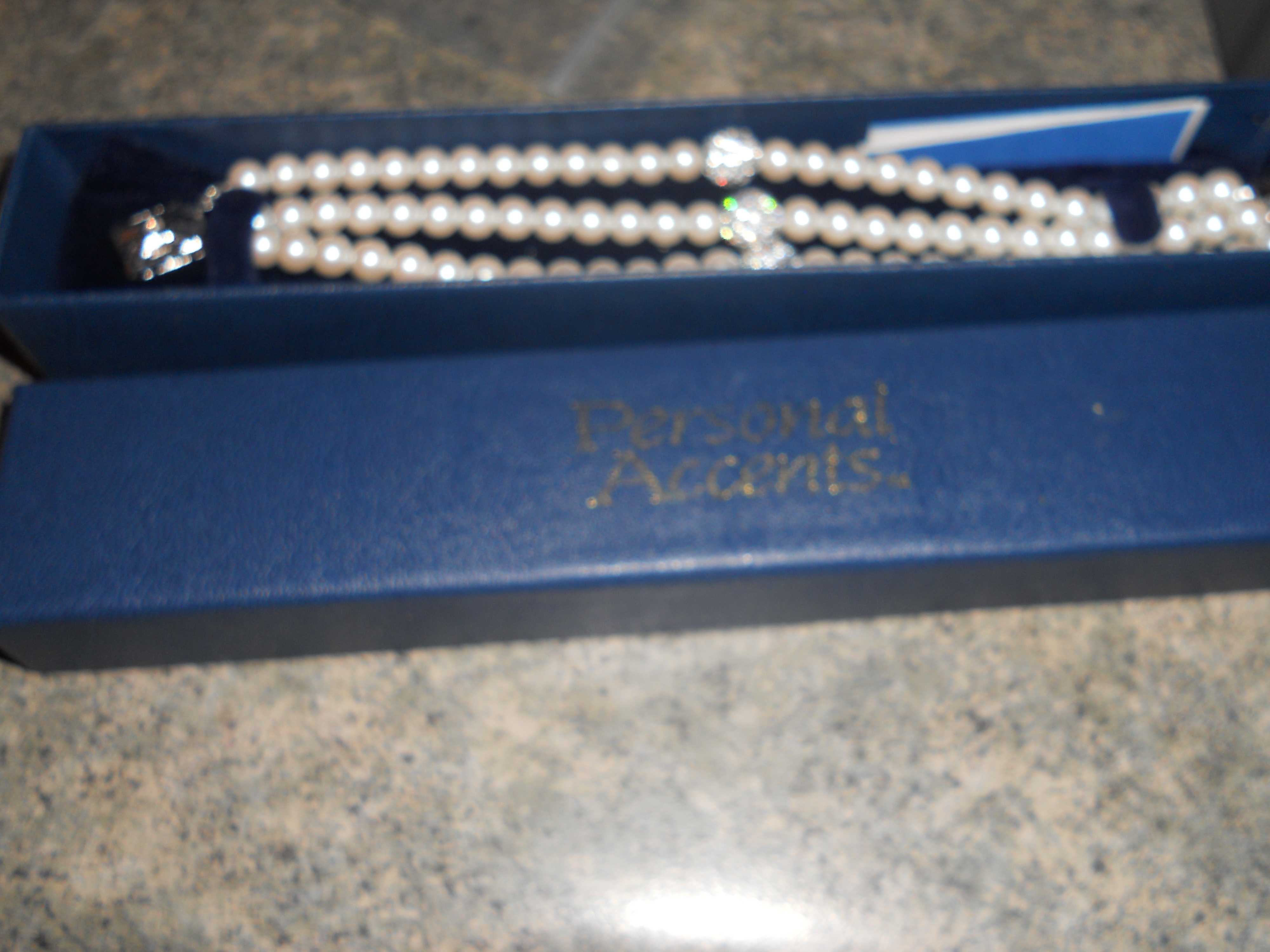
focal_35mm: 32
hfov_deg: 56.8
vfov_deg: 44.2
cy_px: 476
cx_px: 635
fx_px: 1174
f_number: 8.8
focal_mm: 5.8
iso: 80
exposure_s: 1/25
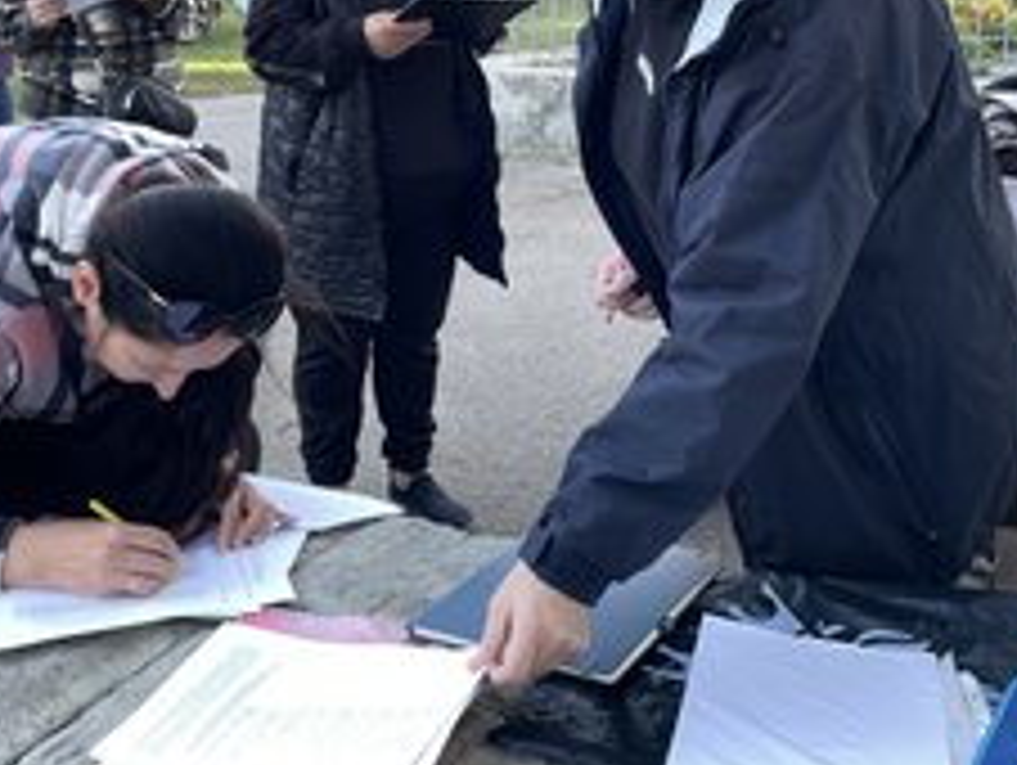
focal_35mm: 46
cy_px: 225
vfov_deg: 31.2
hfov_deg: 41.2
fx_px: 1353
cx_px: 468
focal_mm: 4.2
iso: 40
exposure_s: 1/121
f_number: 1.6
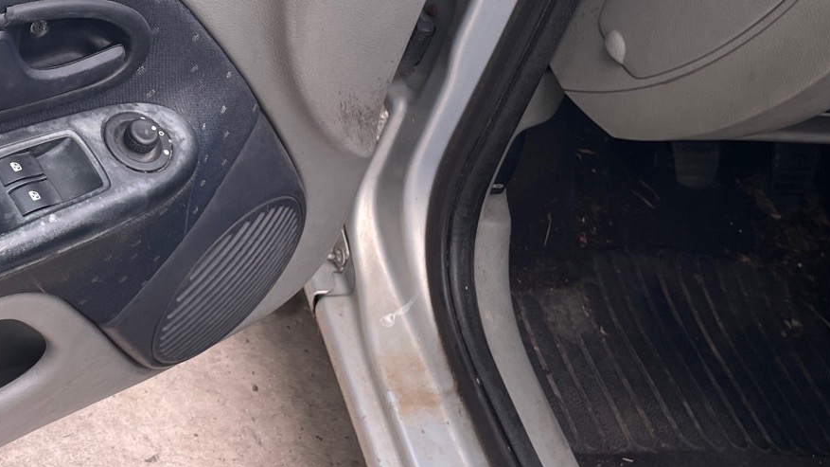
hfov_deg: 30.9
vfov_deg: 18.7
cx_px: -37
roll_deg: -9.0
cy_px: -38
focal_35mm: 62
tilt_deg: -41.2
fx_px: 1364
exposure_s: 1/121
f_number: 1.6
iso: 32
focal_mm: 4.2
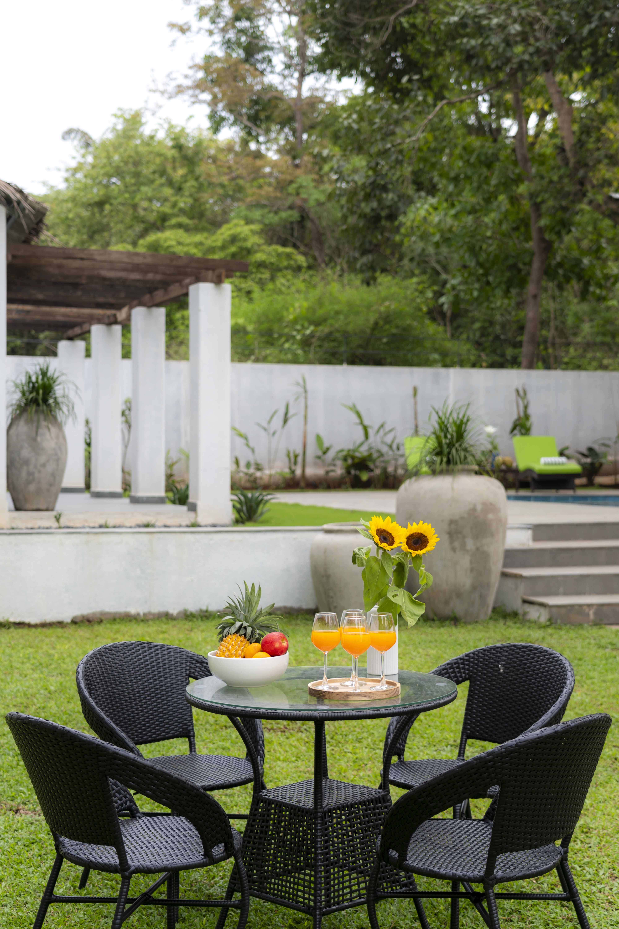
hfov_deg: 27.5
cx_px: 310
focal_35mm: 49
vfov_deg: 40.3
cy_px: 464
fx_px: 1264
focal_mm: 49
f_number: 4
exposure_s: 1/500
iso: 200
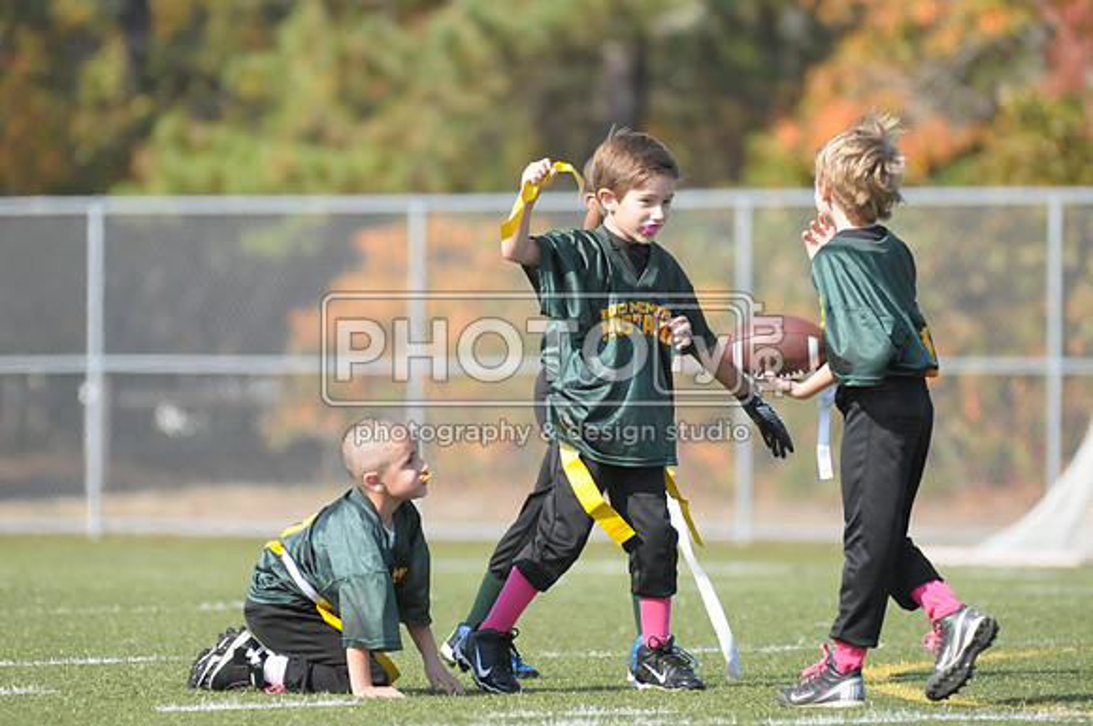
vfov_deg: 3.5
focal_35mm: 390
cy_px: 363
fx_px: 11824
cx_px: 546
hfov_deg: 5.3
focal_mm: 260
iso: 1600
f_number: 4
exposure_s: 1/5000
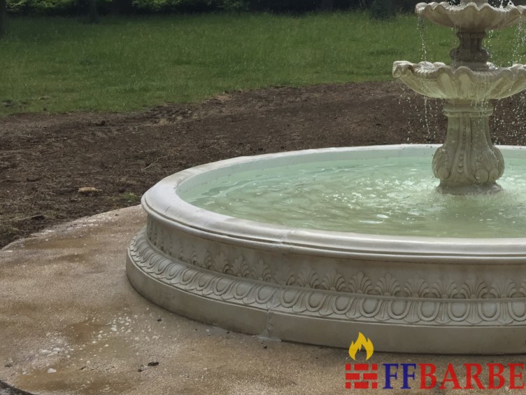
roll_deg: -3.1
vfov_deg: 26.3
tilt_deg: -0.5
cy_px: 57
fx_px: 821
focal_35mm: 54
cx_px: 478
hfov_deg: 33.6
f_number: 2.2
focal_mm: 4.15
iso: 32
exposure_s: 1/1236
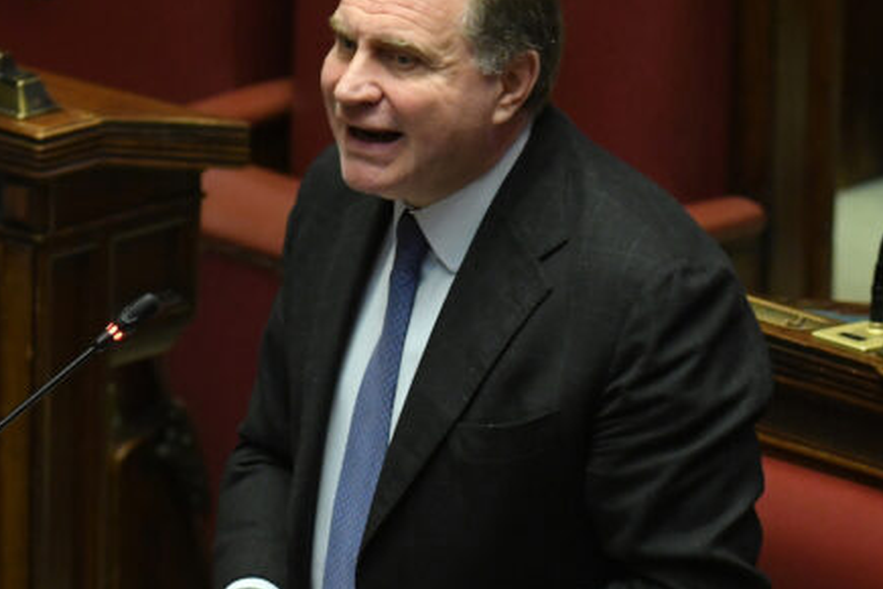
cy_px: 351
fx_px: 19498
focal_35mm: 795
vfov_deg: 1.7
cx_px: 495
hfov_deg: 2.6
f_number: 3.2
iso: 4000
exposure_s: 1/200
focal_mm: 300
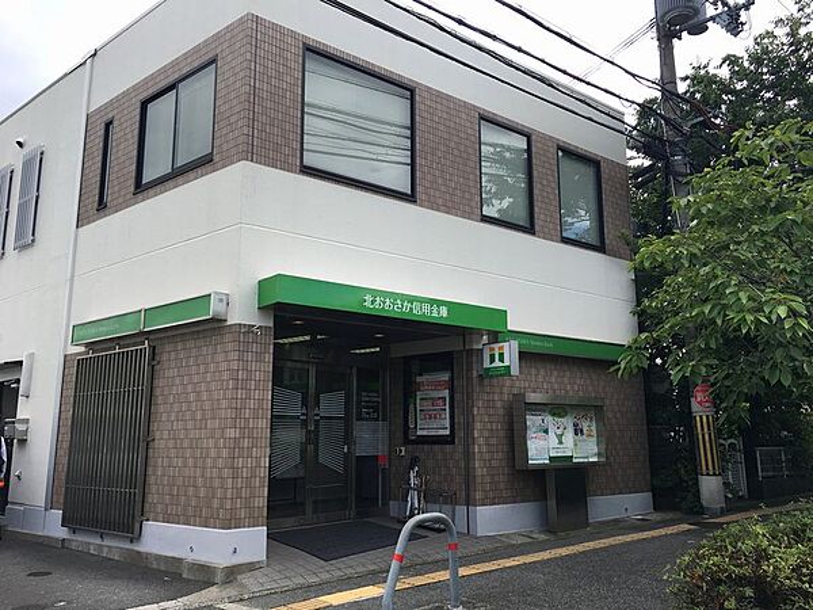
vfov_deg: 48.2
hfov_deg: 61.7
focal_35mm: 29
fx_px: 681
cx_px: 406
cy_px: 305
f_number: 2.2
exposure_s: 1/761
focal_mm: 4.15
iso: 25
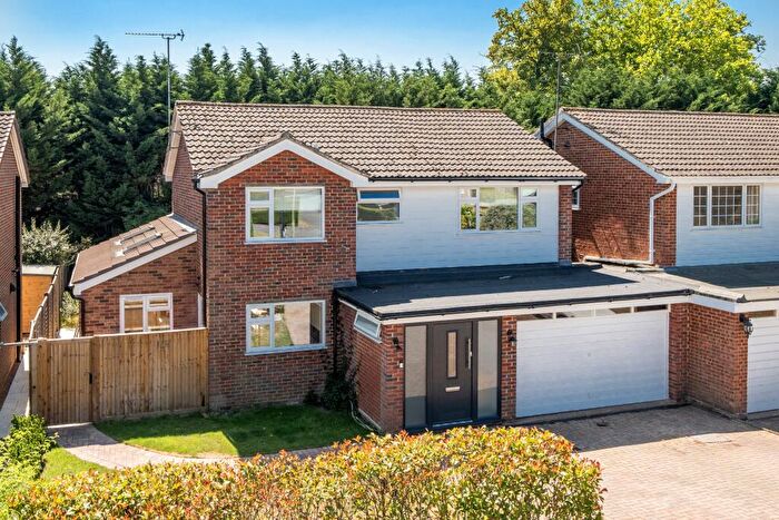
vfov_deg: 43.6
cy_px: 260
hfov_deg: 61.9
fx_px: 649
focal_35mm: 30
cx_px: 390
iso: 400
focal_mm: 20
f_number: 8
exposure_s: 1/500
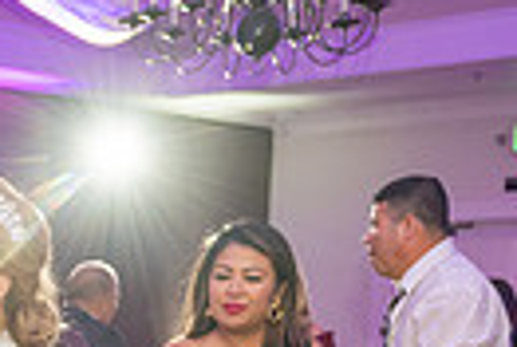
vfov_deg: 12.1
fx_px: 1526
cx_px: -264
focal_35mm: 106
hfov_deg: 17.3
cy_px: 593
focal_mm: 24
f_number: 2.8
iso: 800
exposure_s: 1/100
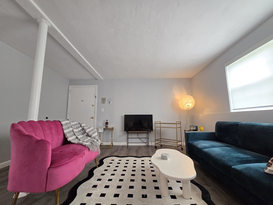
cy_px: 102
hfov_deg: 106.2
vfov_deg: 89.9
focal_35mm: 13
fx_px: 103
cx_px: 136
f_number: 2.2
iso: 250
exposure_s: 1/60
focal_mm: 2.2
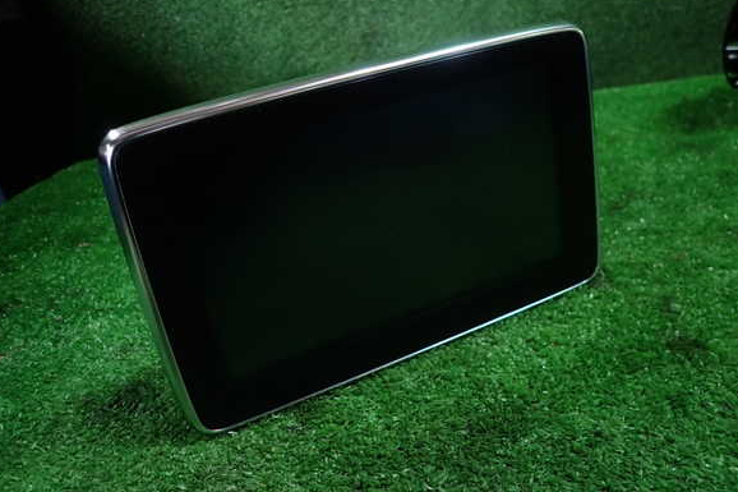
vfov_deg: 47.9
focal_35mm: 27
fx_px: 553
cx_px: 364
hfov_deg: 67.4
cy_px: 238
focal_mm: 4.5
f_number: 2
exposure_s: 1/40
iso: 200
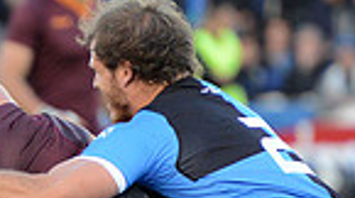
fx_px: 10648
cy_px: 312
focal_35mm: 1133
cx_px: -147
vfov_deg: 1.1
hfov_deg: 1.9
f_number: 4
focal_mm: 270
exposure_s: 1/500
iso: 2000
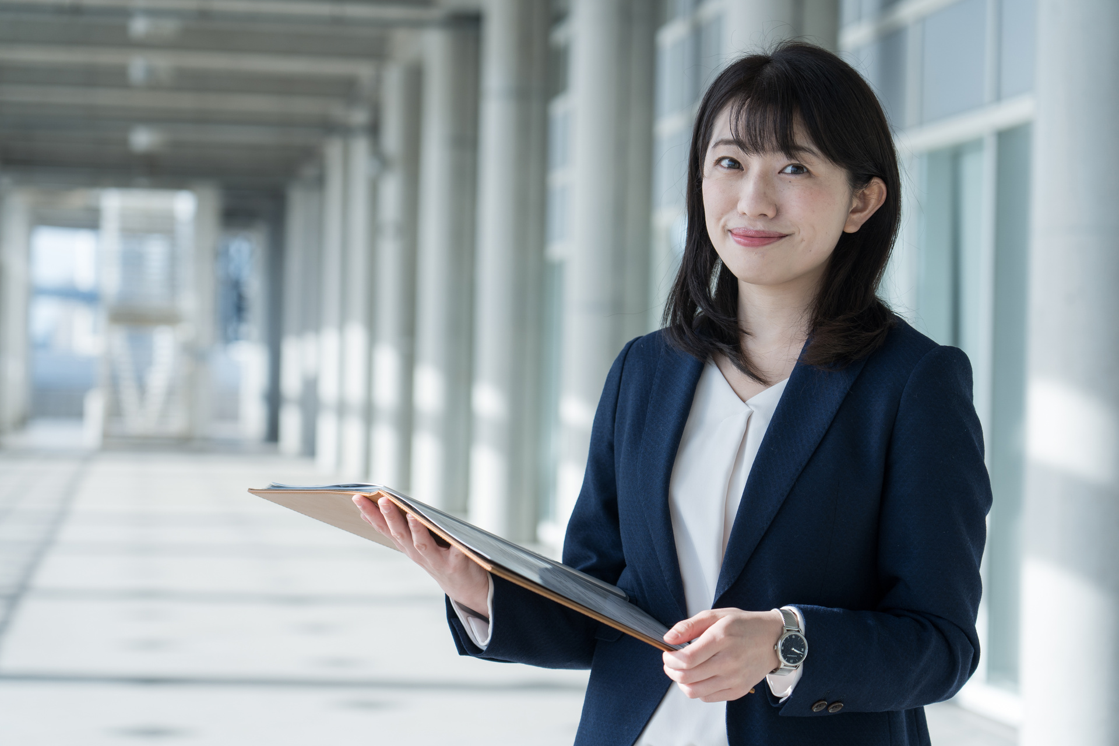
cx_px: 560
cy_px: 373
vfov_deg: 15.5
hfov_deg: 23.1
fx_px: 2735
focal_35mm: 88
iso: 125
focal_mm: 88
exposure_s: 1/500
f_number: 4.5
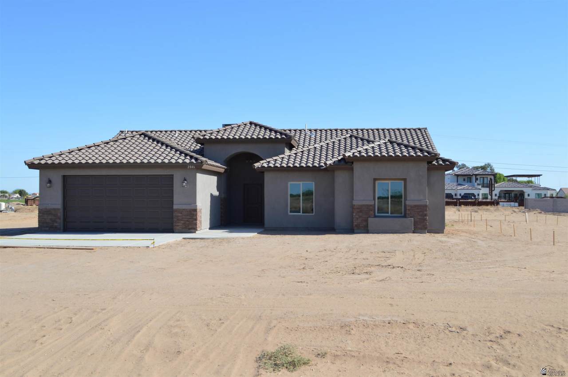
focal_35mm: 36
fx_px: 567
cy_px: 188
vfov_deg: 36.8
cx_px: 284
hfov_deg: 53.2
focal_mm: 24
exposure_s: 1/200
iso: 100
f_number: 7.1
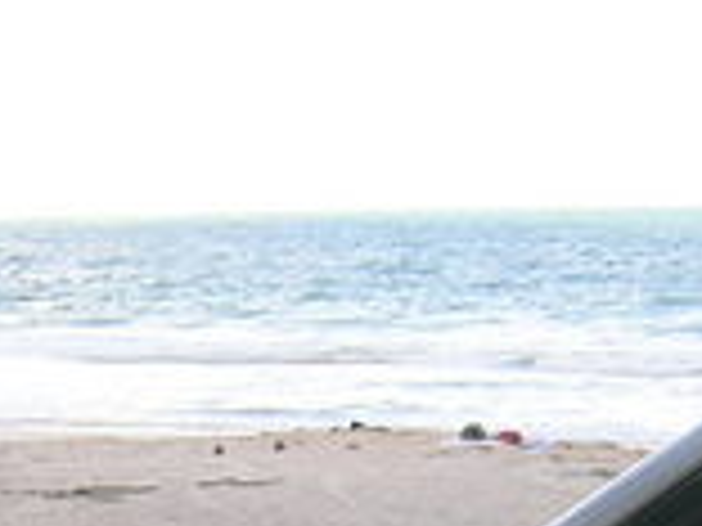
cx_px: 266
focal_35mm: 135
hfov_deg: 14.6
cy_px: 818
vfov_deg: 10.6
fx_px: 2738
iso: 50
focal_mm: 5.4
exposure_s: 1/248
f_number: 2.8
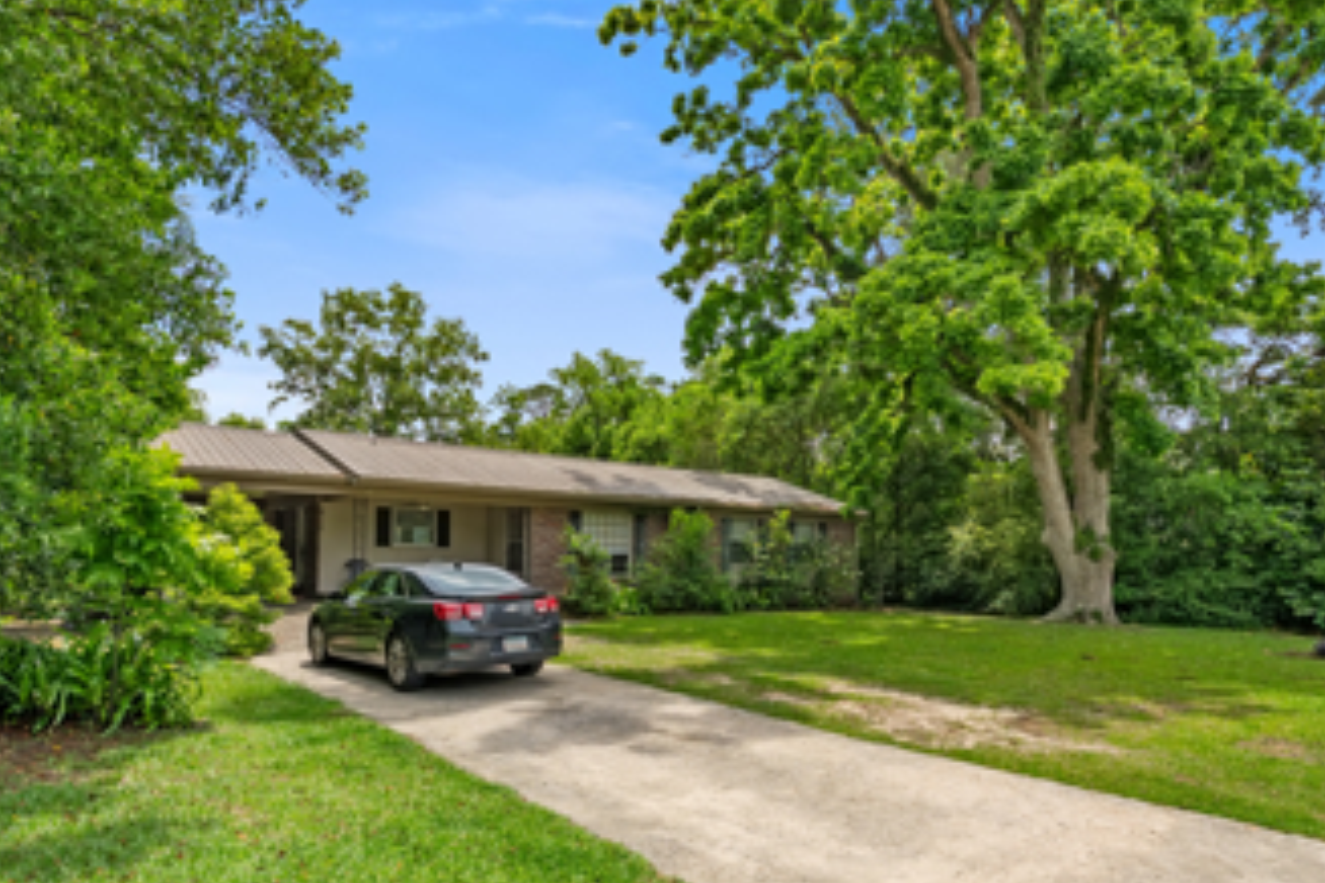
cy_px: 531
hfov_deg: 78.6
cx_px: 662
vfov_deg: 56.8
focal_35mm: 22
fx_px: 810
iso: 80
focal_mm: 16
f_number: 5.6
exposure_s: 1/30
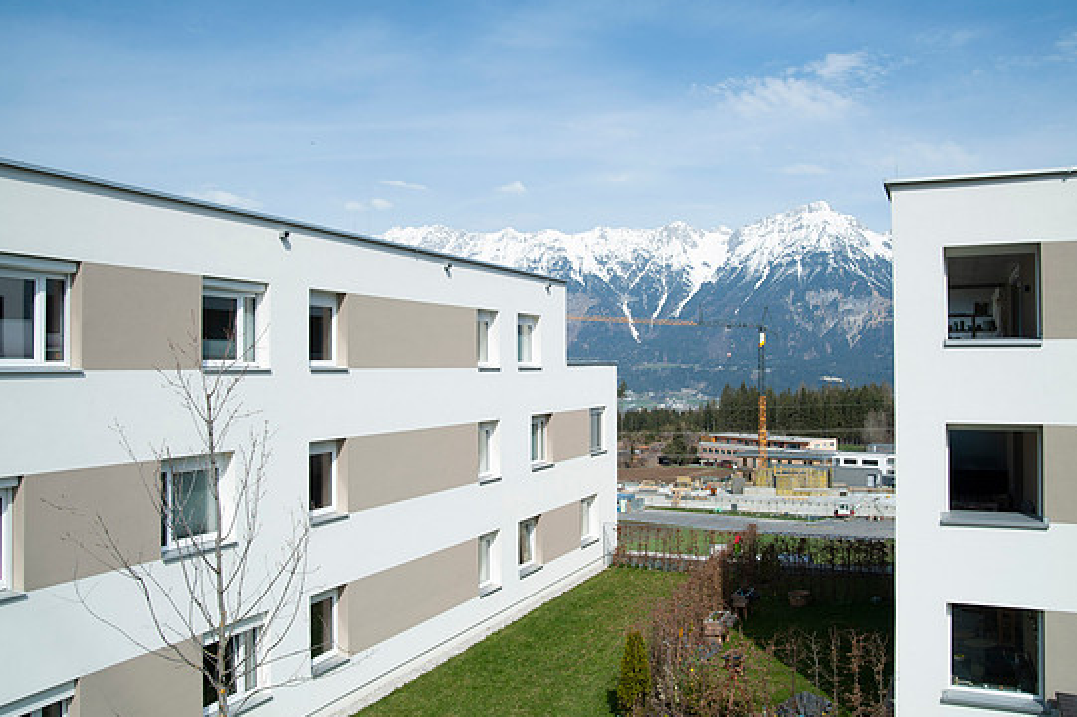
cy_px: 343
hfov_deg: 61.9
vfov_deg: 43.5
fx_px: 897
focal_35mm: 30
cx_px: 553
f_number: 11
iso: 200
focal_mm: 28
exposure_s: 1/500
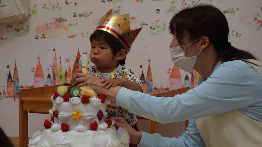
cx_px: 131
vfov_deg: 15.9
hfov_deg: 27.9
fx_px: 528
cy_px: 79
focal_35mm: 76
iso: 1250
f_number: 5.6
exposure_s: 1/160
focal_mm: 48
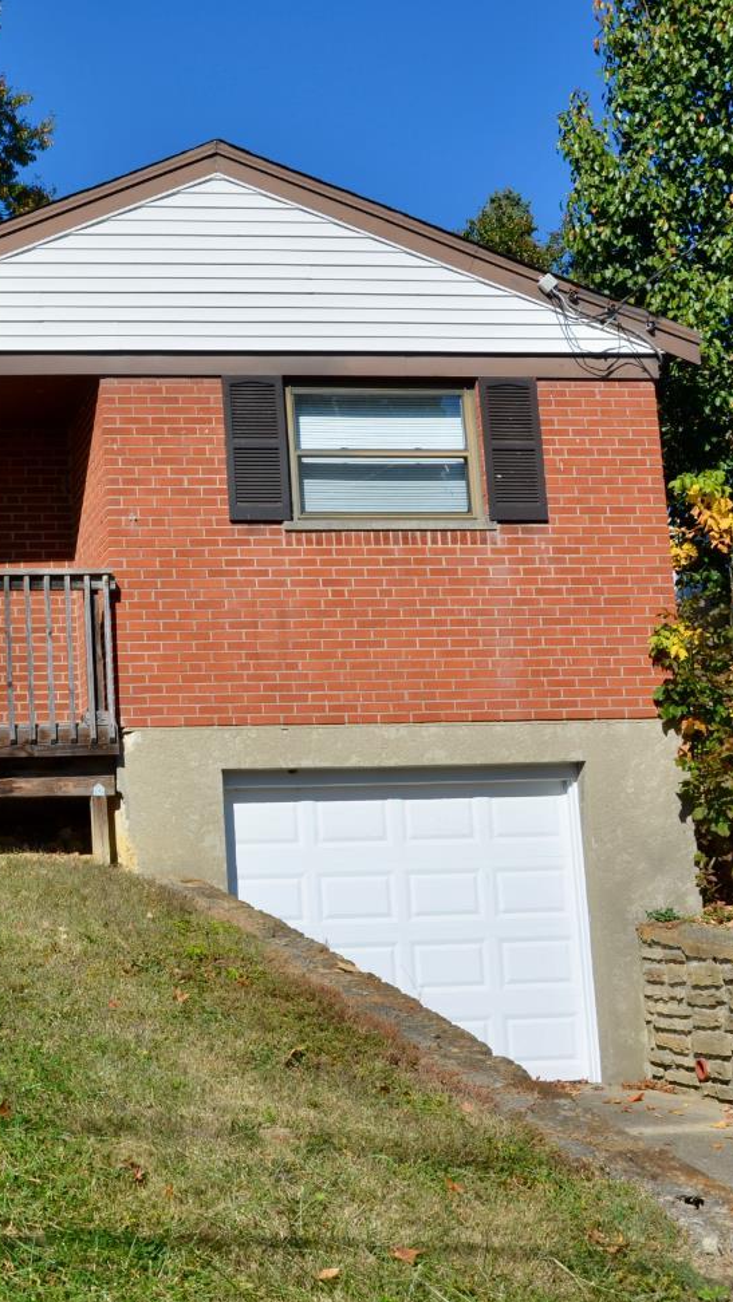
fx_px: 1755
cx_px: -66
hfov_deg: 22.3
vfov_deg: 40.7
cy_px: 644
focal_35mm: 51
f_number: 9
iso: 100
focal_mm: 21
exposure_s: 1/320
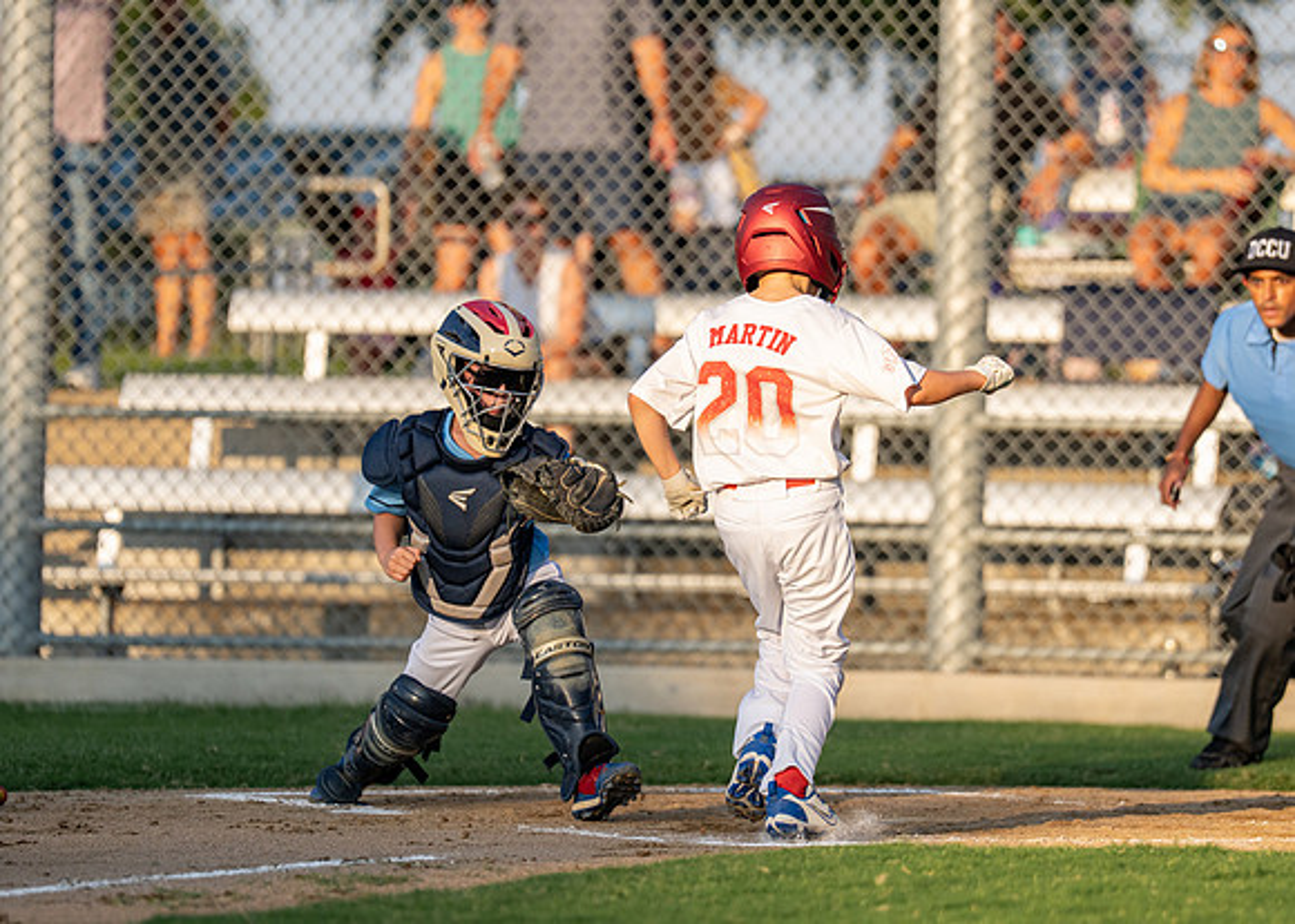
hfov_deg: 6.5
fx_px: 11368
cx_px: 781
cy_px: 420
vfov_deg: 4.7
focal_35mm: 309
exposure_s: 1/3200
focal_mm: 200
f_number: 2.8
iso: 400
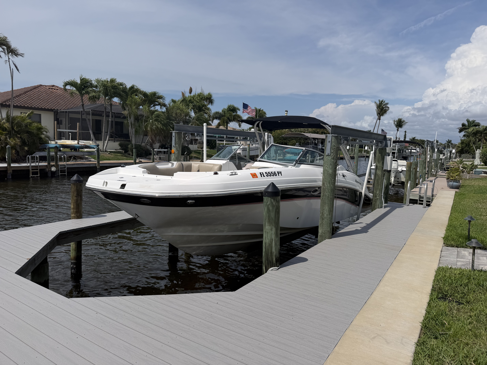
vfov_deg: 56.8
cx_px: 244
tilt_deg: -6.7
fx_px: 338
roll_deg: -2.1
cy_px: 182
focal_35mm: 24
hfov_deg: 71.6
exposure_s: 1/10309
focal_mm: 6.76
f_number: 1.78
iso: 80
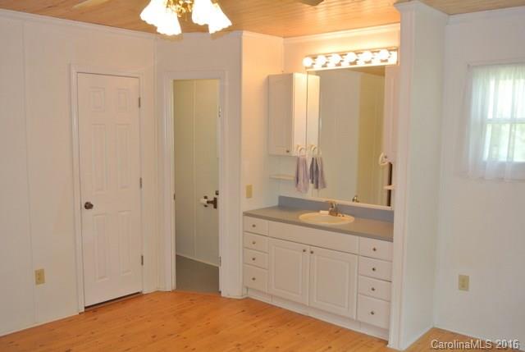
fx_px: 467
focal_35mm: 32
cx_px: 262
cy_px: 176
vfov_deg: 41.3
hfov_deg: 58.6
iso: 220
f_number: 3.8
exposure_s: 1/60
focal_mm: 12.2
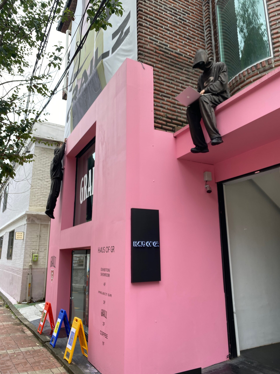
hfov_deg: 53.1
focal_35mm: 26
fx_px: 280
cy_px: 187
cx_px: 140
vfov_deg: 67.3
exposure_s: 1/237
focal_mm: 4.25
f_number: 1.8
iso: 32
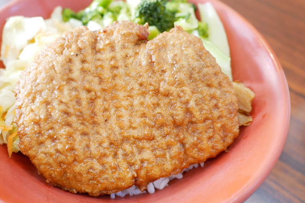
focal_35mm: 39
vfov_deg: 34.2
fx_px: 330
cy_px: 113
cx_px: 131
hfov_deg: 49.4
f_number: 1.7
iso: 500
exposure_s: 1/60
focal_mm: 15
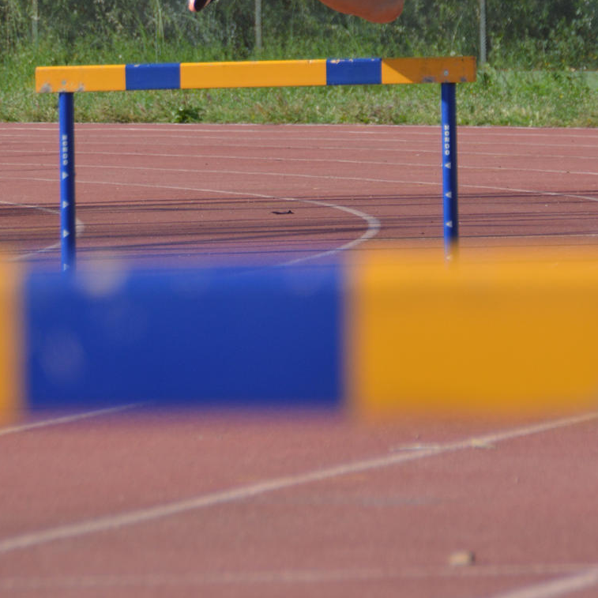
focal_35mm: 517
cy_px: -172
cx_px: 237
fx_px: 10105
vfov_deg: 3.4
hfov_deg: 3.4
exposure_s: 1/1250
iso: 400
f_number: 6.3
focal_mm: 150
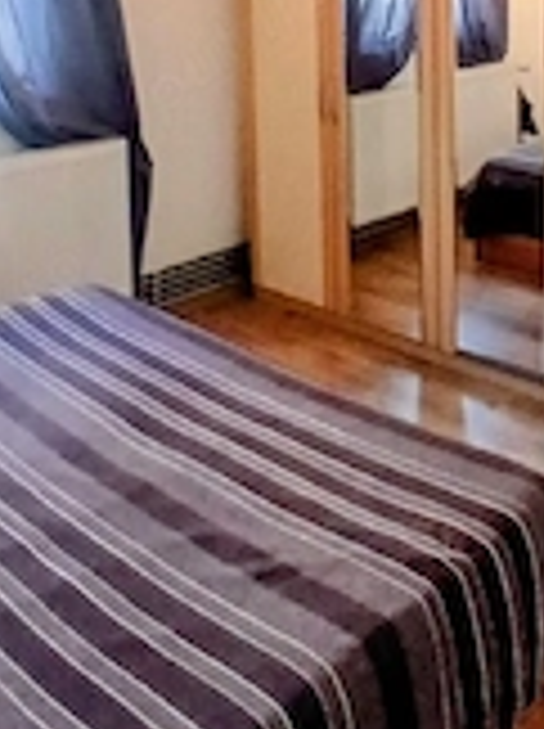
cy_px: 58
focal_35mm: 42
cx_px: 378
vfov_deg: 41.0
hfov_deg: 33.8
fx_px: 882
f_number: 2.2
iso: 320
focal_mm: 1.4
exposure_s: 1/33.3
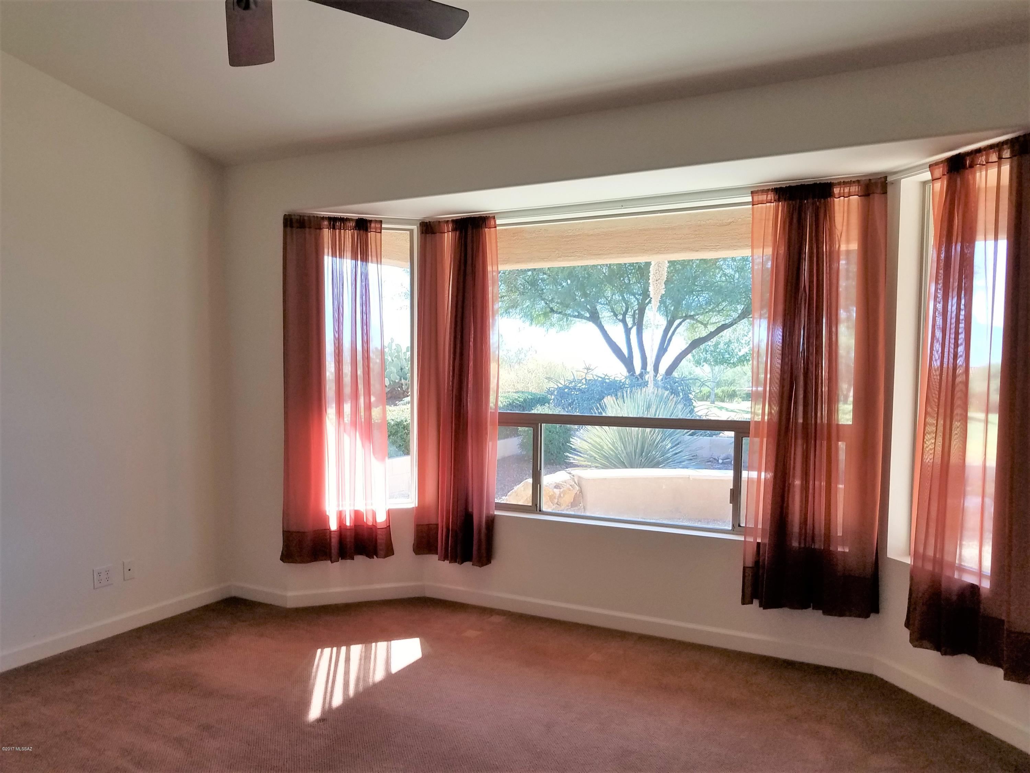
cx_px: 515
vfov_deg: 53.1
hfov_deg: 67.3
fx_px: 774
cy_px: 386
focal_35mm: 26
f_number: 1.7
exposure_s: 1/219
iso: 40
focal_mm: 4.2
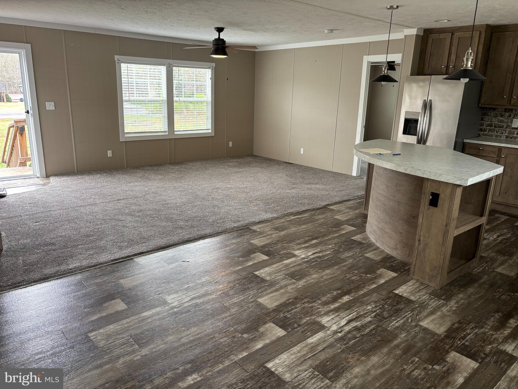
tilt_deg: -14.2
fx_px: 389
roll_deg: -1.5
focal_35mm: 26
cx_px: 259
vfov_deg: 53.1
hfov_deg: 67.3
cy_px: 194
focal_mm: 5.96
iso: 125
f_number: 1.6
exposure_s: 1/60
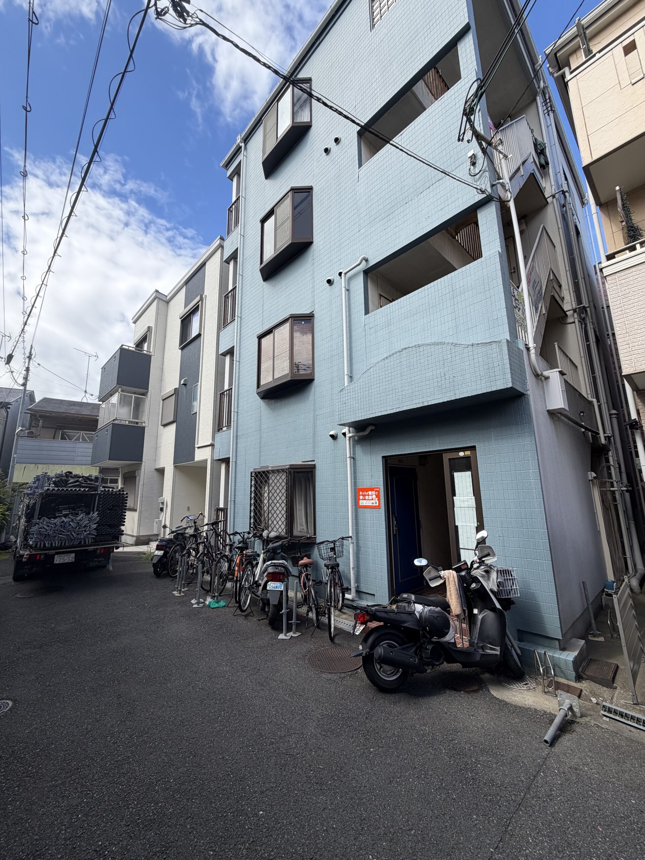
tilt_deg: +12.1
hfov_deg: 85.7
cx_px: 322
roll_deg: +0.5
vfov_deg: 102.1
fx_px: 348
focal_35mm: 14
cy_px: 430
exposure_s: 1/734
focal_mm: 2.22
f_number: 2.2
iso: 40
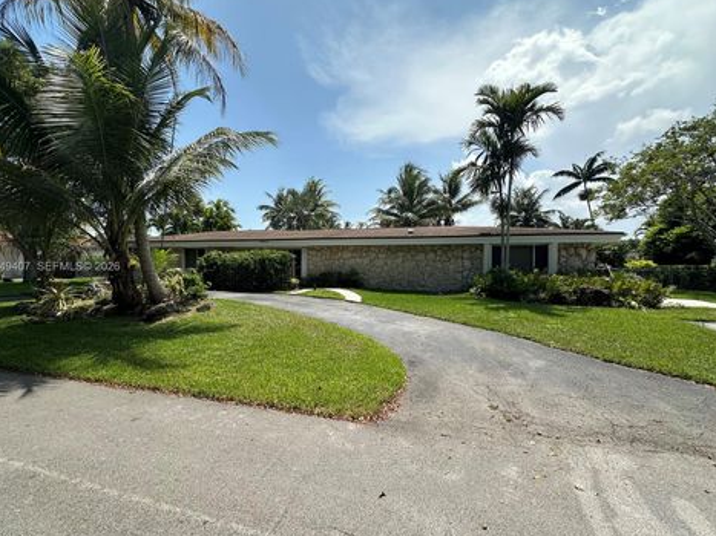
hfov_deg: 98.2
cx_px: 354
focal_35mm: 15
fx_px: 310
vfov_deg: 81.7
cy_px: 267
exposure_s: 1/2020
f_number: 2.2
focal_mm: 2.22
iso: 40
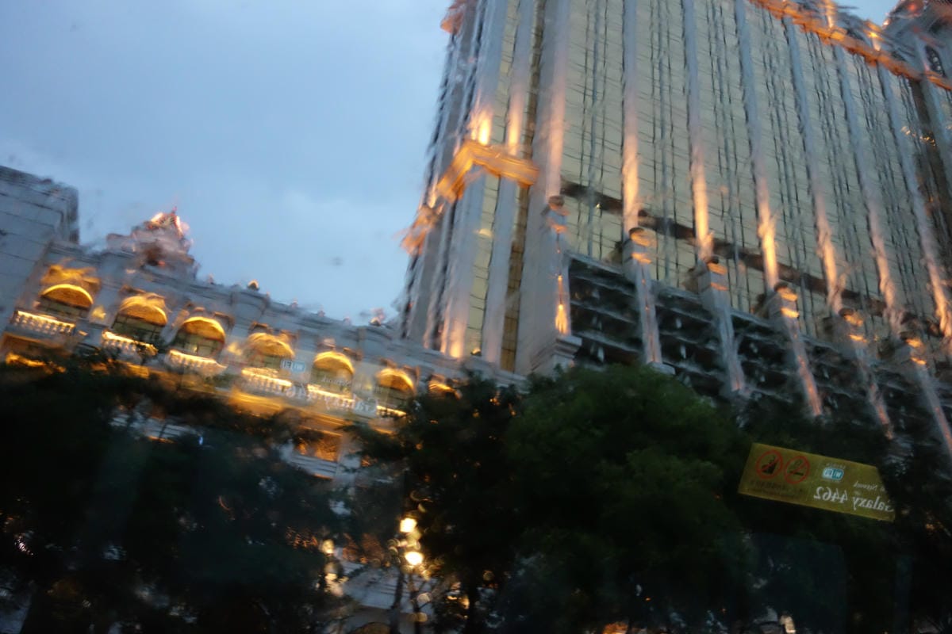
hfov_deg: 65.5
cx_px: 476
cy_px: 317
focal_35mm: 28
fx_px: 740
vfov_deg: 46.4
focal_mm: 10.4
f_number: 1.8
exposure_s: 1/250
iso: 800
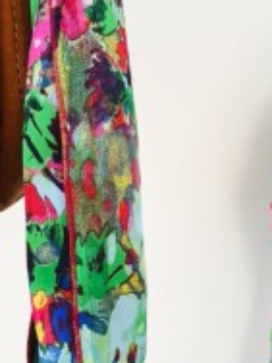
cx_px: 195
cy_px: 197
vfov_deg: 19.3
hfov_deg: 14.5
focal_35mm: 102
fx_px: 1069
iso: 50
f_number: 1.65
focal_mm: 6.14
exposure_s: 1/30
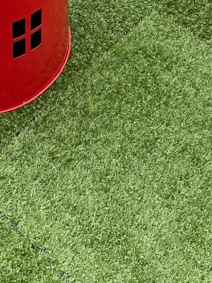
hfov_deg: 15.0
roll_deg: +0.7
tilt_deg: -32.6
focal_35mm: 96
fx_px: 784
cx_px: -29
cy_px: -222
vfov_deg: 17.0
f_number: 1.6
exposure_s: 1/1075
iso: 50
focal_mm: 5.1
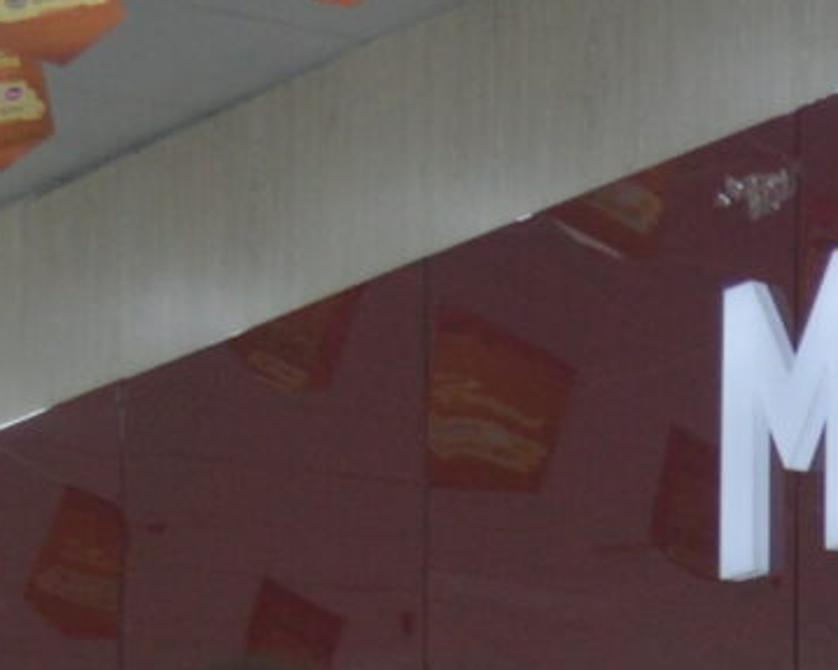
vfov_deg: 6.3
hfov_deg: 7.3
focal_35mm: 241
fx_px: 5976
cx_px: 2283
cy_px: 1263
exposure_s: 1/100
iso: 400
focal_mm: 24
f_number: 5
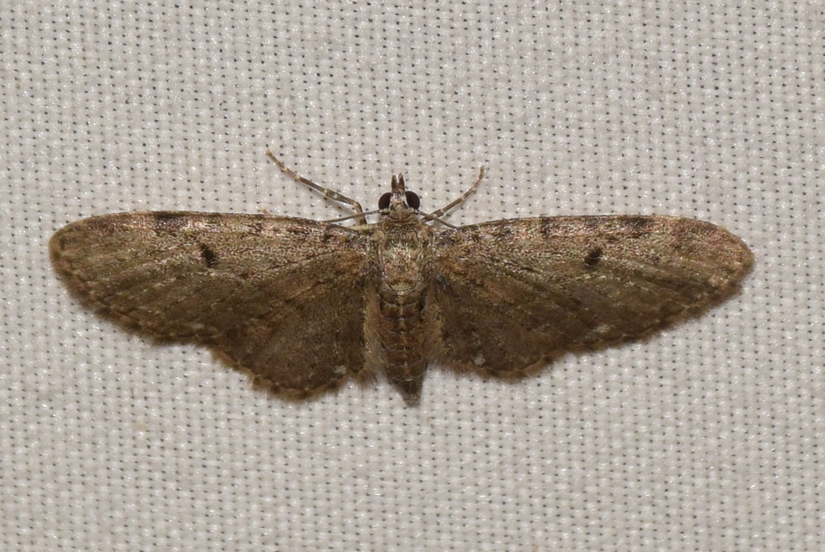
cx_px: 412
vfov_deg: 6.6
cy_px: 276
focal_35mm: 210
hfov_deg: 9.8
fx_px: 4817
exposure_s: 1/160
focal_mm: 140
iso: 125
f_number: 10
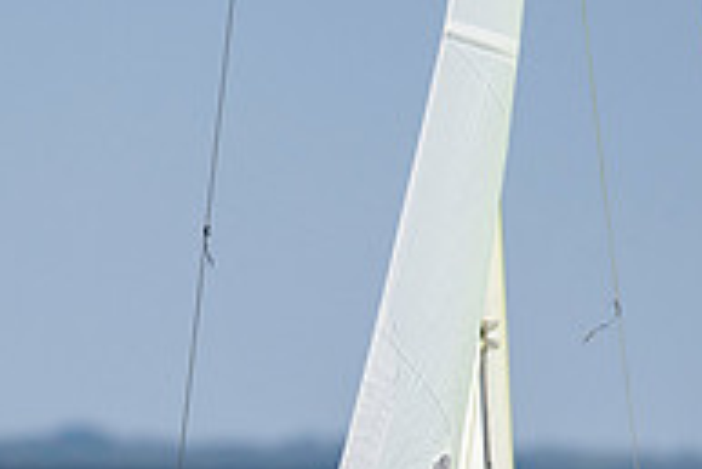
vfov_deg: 1.0
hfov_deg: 1.5
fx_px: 26968
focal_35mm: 1382
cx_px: 255
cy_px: 671
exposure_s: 1/5000
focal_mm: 300
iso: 400
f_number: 5
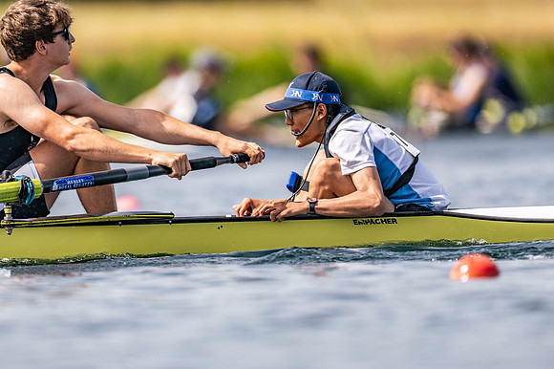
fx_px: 13842
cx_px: 277
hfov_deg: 2.3
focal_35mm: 900
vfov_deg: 1.5
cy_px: 184
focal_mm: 600
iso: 180
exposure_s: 1/2500
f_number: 4
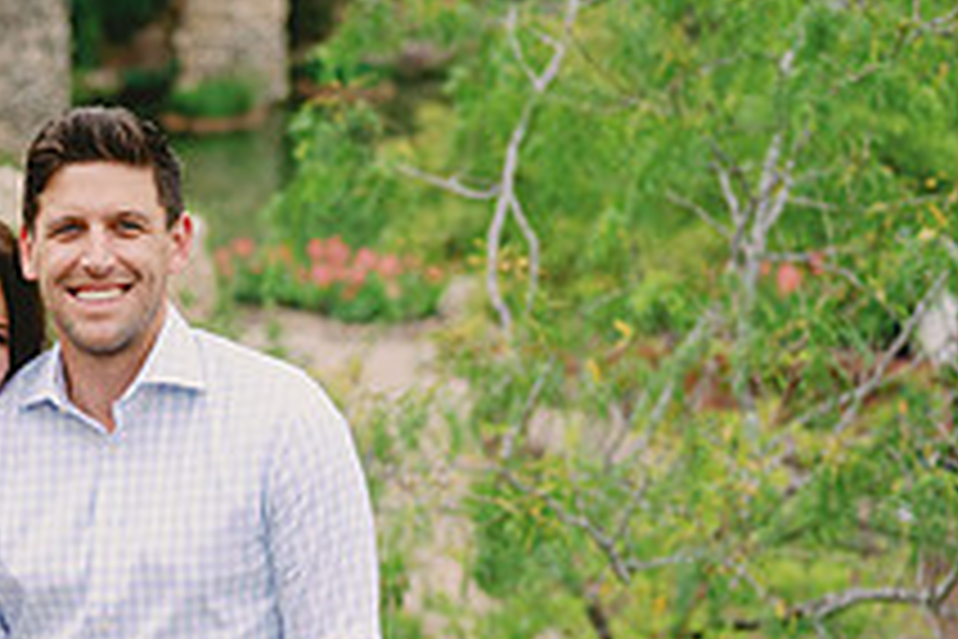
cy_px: 783
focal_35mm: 136
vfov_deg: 9.9
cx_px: -225
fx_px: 3619
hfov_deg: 14.5
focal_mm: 50
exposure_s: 1/1000
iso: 400
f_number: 2.5
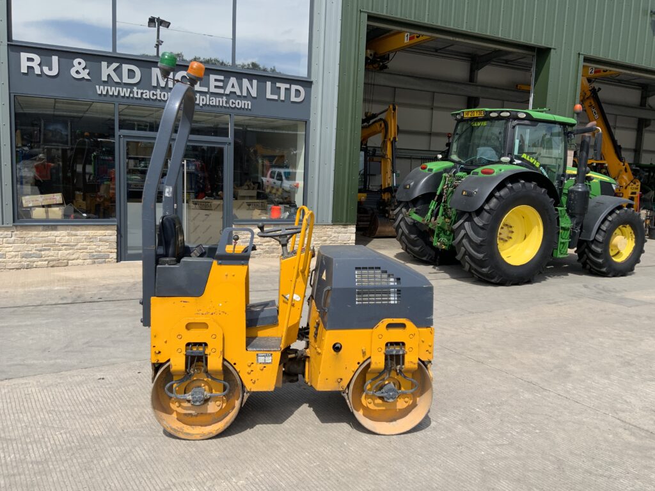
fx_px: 549
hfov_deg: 61.7
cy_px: 246
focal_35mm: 29
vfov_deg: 48.2
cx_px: 328
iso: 16
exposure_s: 1/1730
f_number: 1.8
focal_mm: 3
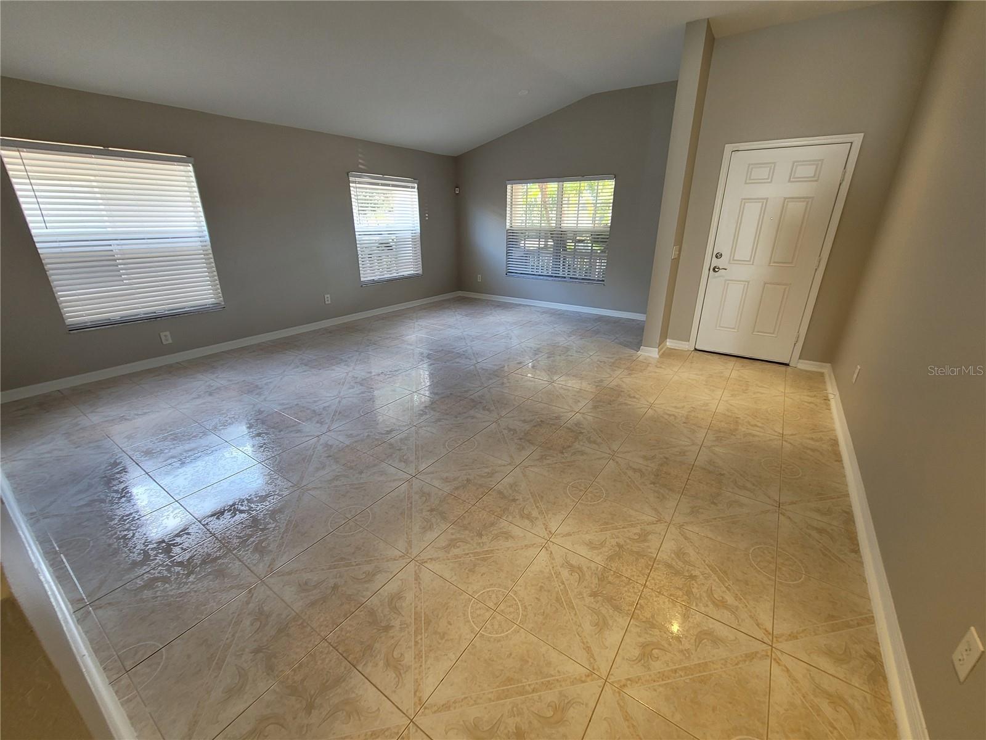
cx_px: 493
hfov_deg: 106.2
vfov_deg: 89.9
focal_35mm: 13
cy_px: 370
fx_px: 370
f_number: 2.2
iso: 125
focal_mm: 2.2
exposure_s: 1/60
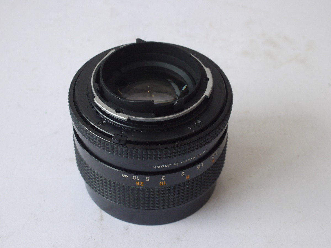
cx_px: 166
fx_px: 574
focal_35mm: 60
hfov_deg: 32.2
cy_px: 124
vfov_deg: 24.4
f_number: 9
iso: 800
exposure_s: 1/80
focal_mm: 30
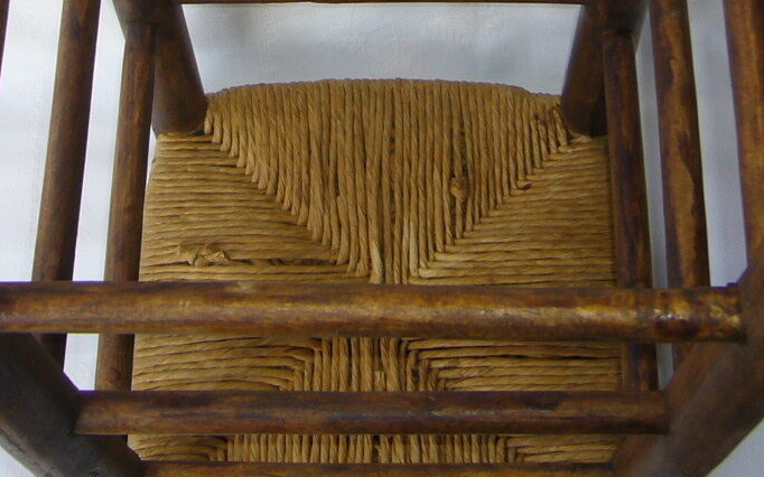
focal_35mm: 87
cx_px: 393
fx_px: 1811
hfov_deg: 23.8
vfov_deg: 14.4
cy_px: -155
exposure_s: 1/160
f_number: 2.8
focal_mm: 5.8
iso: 80
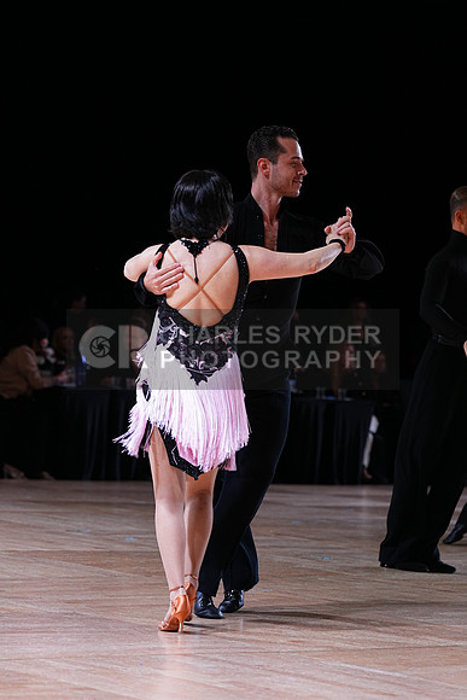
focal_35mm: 125
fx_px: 2431
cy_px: 350
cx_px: 234
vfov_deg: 16.4
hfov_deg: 11.0
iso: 1250
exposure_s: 1/400
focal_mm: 125
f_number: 4
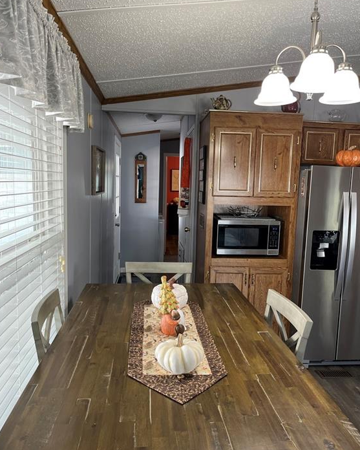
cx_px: 179
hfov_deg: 51.5
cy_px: 229
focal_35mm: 28
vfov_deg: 62.2
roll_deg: -1.1
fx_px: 373
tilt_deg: -7.0
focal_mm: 5.1
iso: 80
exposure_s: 1/60
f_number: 1.6
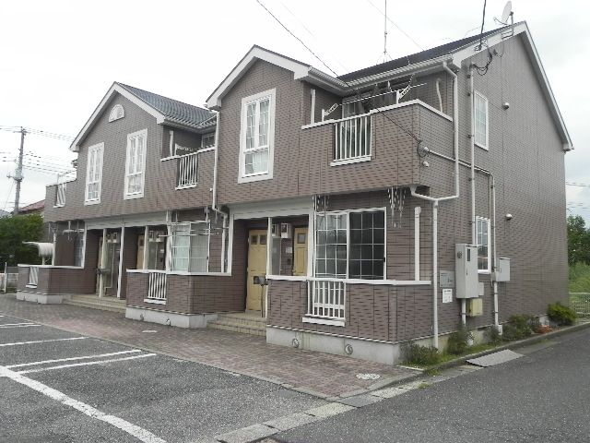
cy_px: 222
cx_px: 295
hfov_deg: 61.7
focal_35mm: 29
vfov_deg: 48.2
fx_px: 494
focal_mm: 5.2
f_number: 6.3
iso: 160
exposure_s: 1/358
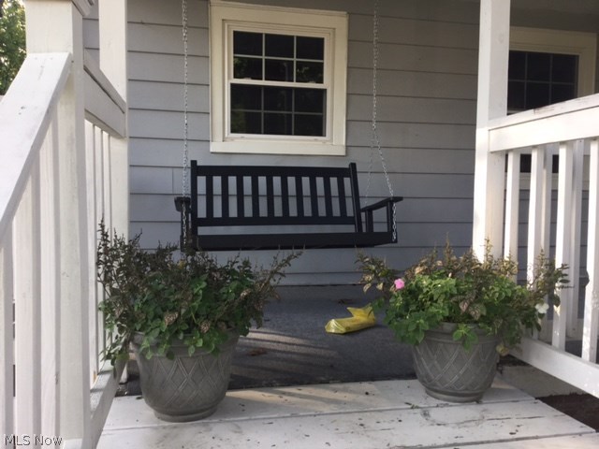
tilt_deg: -5.6
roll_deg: -1.1
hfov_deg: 58.4
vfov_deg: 45.4
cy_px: 224
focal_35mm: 31
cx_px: 300
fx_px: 536
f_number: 2.4
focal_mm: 3.3
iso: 40
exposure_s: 1/120
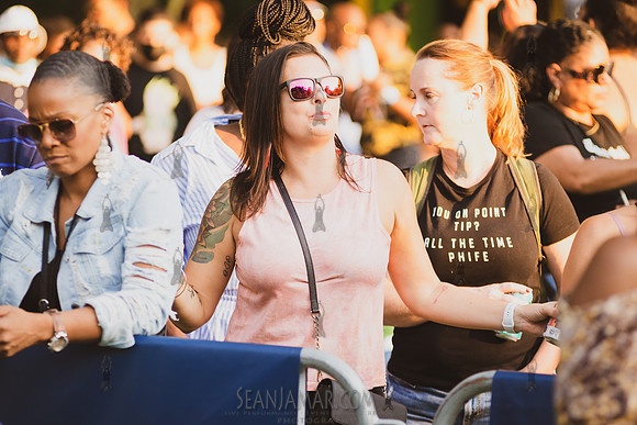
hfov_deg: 10.3
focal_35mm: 200
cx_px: 318
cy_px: 212
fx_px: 3548
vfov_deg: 6.9
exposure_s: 1/500
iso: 500
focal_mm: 155
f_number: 4
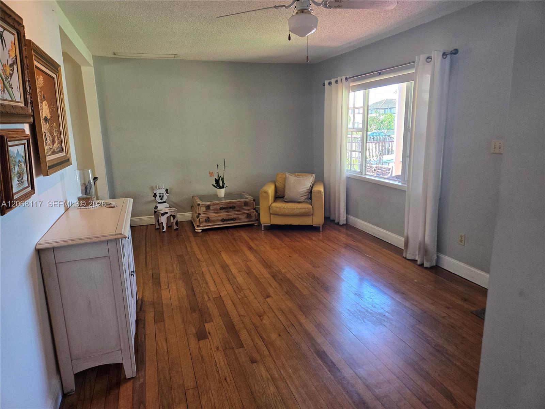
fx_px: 362
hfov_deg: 73.9
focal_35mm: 23
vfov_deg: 58.9
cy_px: 204
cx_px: 272
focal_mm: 5.4
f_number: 1.8
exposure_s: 1/120
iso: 200
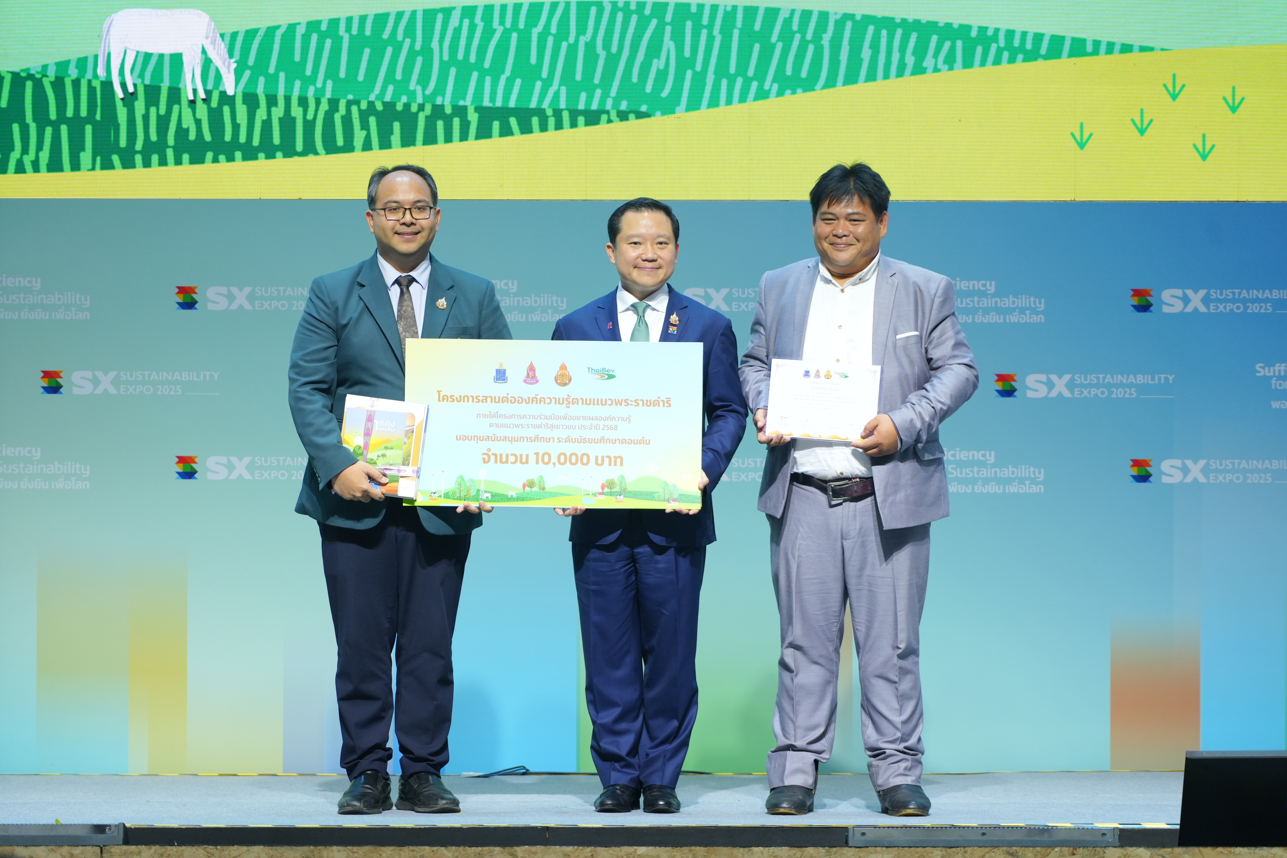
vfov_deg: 7.7
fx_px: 6363
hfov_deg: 11.5
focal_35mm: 178
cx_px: 644
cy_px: 429
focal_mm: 178
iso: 1600
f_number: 4
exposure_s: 1/320
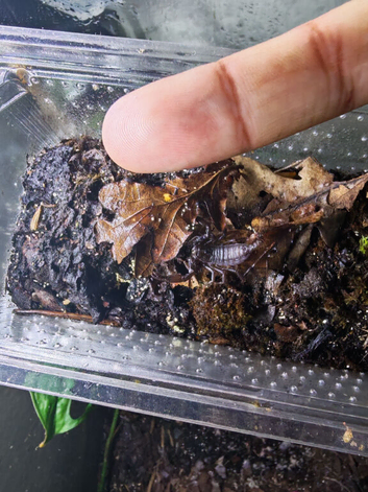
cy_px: 246
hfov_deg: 56.8
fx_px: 340
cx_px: 184
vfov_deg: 71.6
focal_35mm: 24
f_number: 2.2
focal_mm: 1.96
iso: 320
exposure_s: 1/50
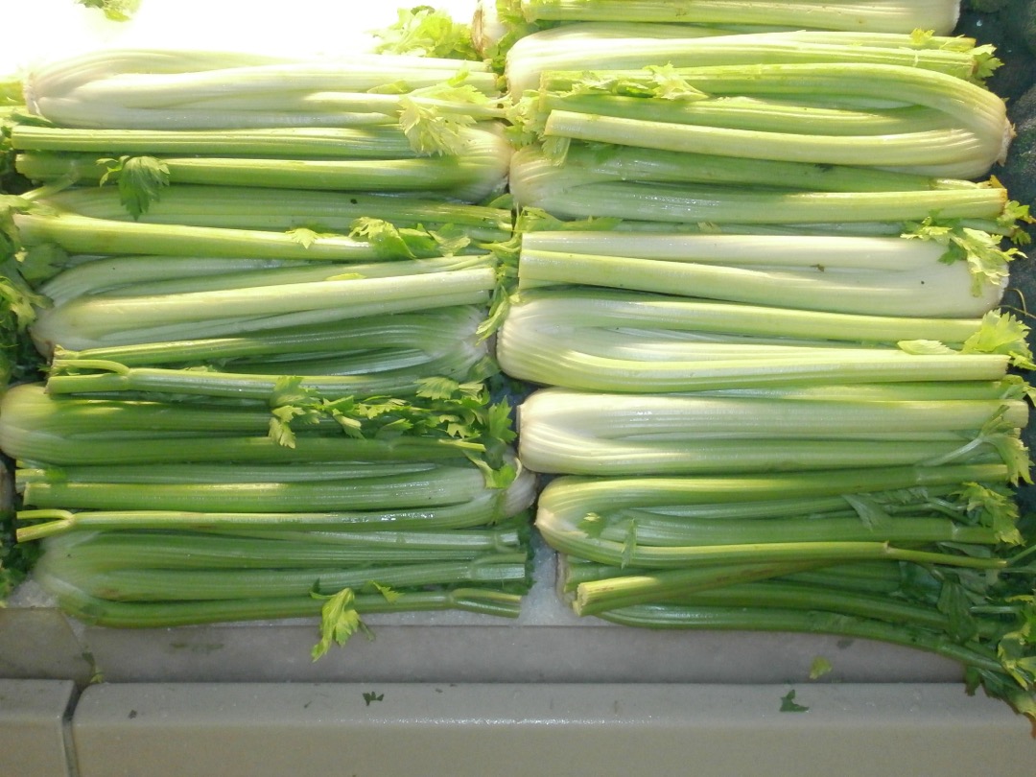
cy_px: 388
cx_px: 518
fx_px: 1137
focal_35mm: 38
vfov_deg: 37.7
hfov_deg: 49.0
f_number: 3.9
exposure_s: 1/40
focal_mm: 6.67
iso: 800
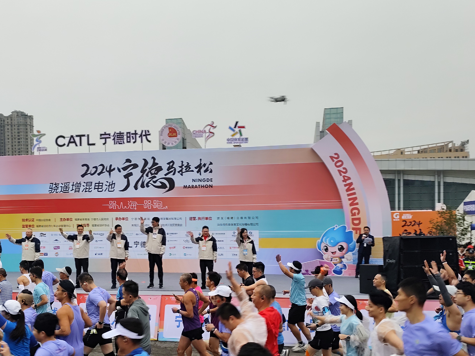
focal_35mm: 36
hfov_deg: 51.0
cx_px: 188
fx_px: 494
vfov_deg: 39.2
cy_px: 239
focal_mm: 6.14
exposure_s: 1/100
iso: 64
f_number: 1.65
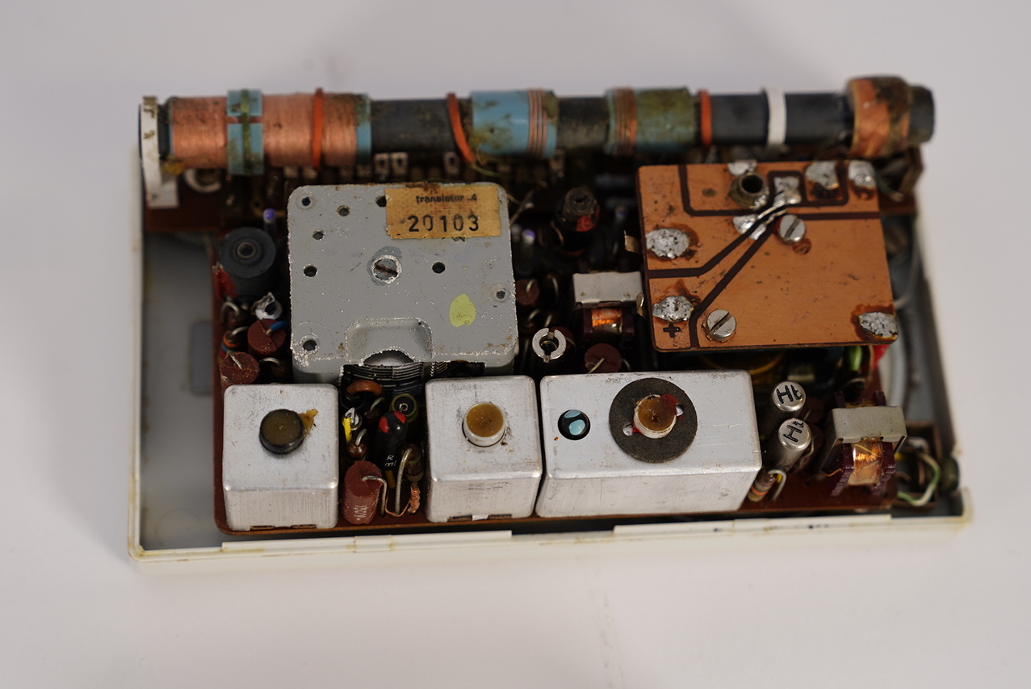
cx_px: 565
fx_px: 2321
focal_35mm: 81
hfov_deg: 25.0
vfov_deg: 16.9
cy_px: 257
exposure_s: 1/200
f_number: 4
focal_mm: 64
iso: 320
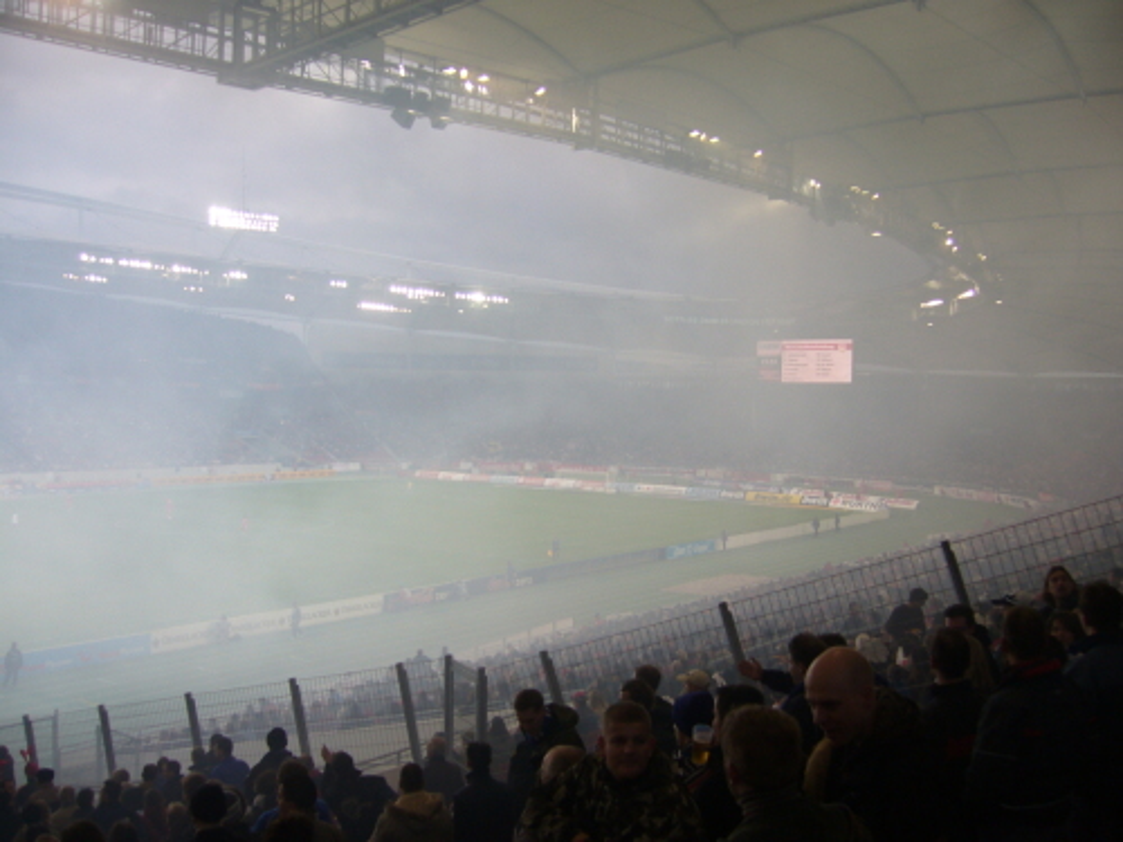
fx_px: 1135
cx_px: 562
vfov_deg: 40.7
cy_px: 421
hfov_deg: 52.6
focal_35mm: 35
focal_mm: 5.8
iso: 80
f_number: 2.8
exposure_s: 1/60
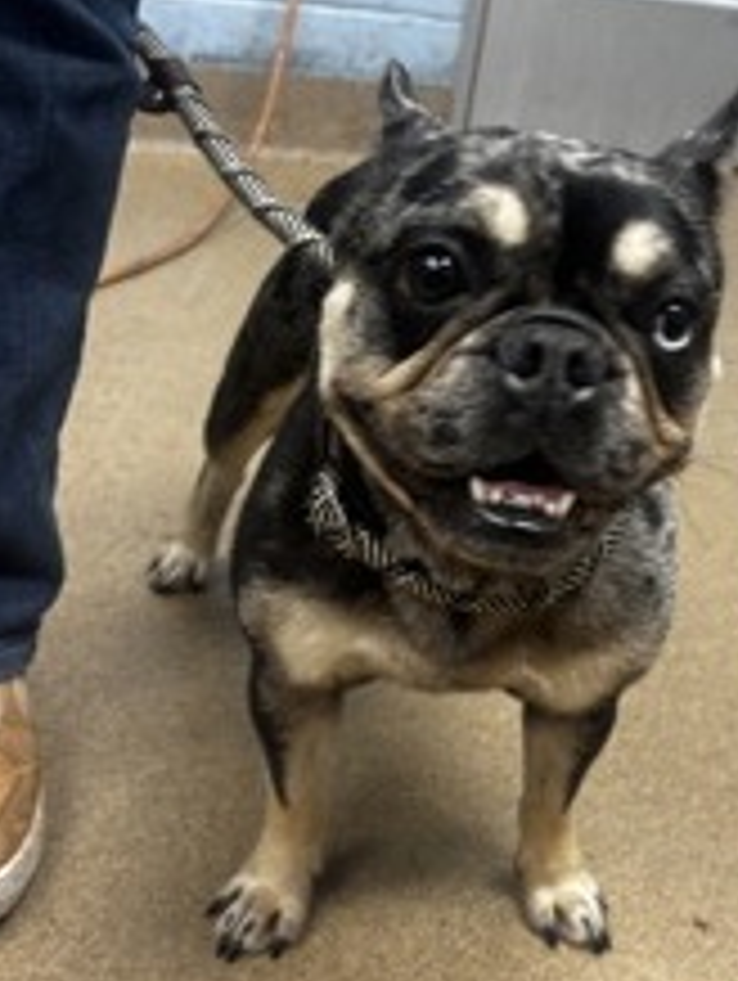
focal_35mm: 50
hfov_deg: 28.9
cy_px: 536
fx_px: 1419
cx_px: 515
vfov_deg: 38.1
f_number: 1.6
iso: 100
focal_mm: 5.96
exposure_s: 1/41
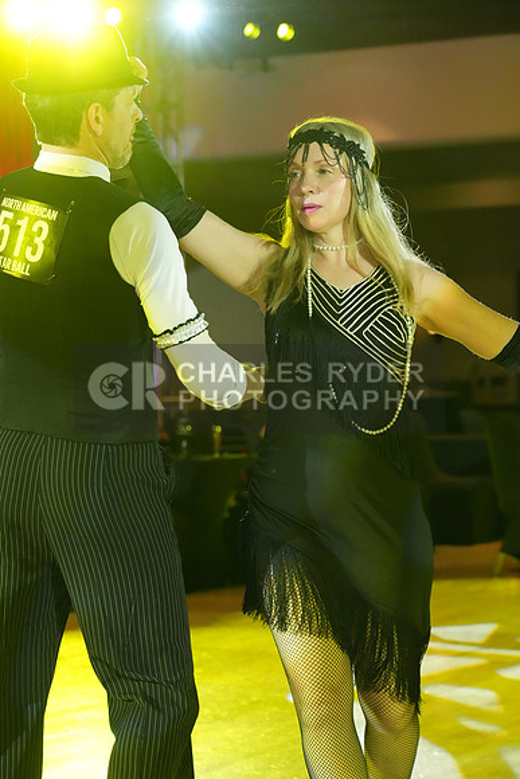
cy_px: 390
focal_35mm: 105
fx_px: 2273
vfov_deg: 19.5
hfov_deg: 13.0
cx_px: 260
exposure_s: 1/250
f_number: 6.3
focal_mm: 105
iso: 10000
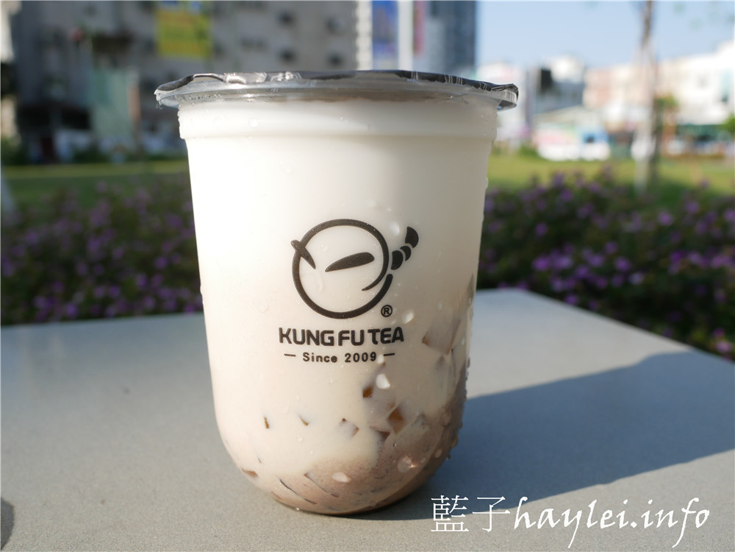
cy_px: 276
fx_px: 637
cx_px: 368
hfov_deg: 60.0
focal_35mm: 30
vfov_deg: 46.8
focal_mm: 15
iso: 200
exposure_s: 1/640
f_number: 4.5
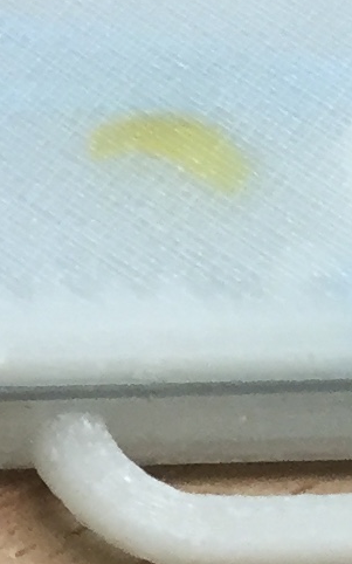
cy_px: 106
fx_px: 3195
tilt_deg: -54.6
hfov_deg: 5.6
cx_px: -938
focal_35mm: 208
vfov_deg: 10.1
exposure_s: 1/30
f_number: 2.2
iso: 64
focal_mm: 4.15
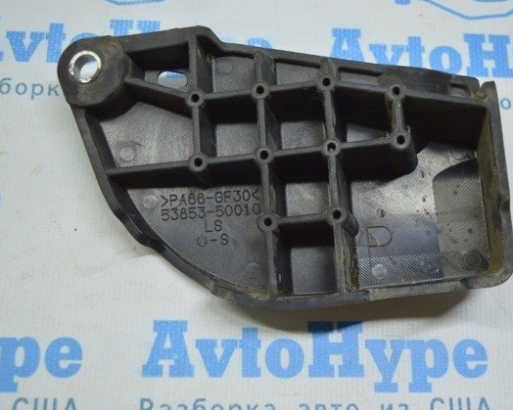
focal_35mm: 55
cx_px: 280
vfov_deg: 27.6
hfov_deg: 34.1
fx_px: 835
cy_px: 204
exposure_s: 1/60
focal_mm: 32
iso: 400
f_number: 4.5
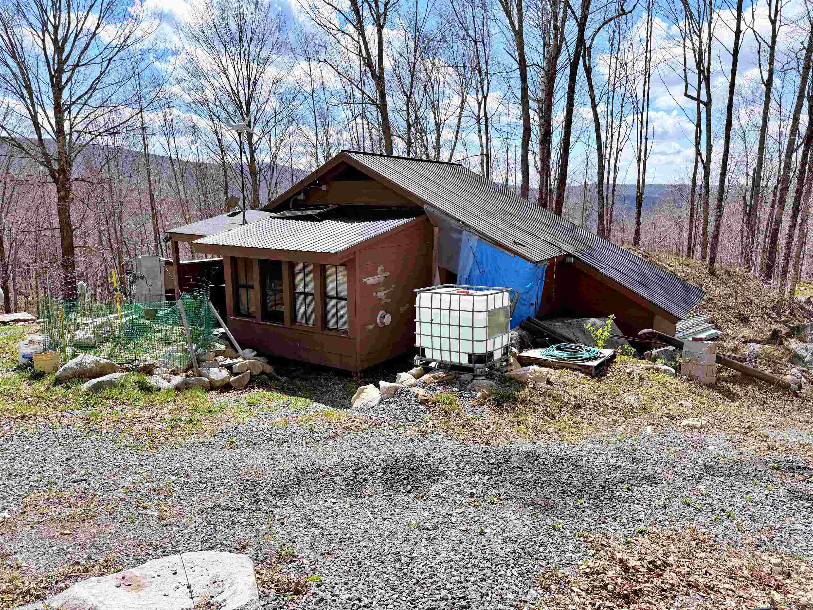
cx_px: 406
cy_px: 305
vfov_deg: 56.8
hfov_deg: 71.6
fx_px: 564
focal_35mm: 24
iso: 80
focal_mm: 6.76
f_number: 1.78
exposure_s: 1/3953
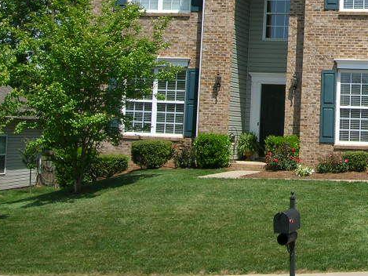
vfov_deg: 17.5
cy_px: 16
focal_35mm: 83
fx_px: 883
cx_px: 378
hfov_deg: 22.5
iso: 50
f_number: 5
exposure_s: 1/384
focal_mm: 6.4
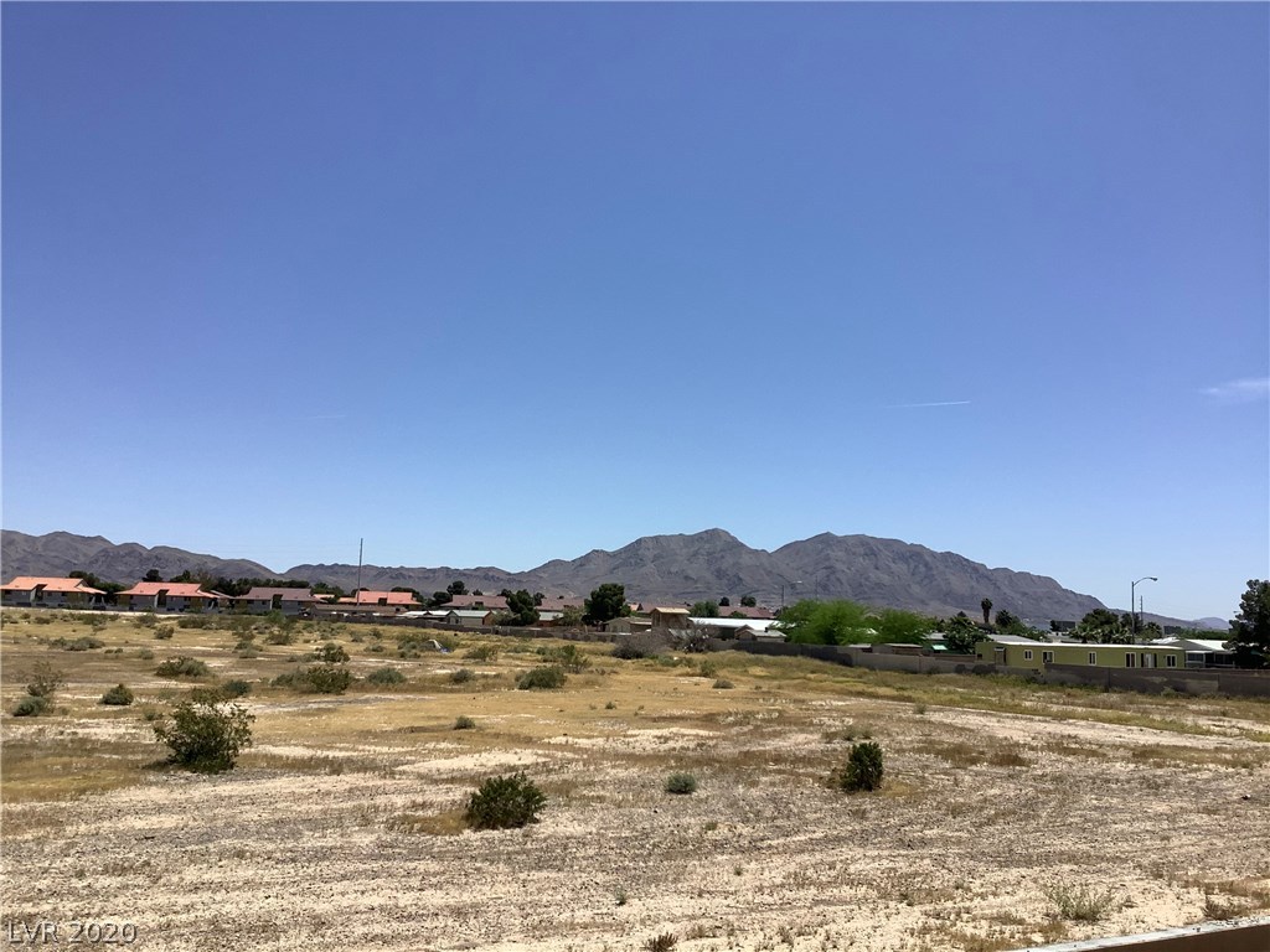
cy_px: 476
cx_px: 635
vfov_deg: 45.4
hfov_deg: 58.4
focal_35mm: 31
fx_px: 1137
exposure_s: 1/2632
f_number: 2.4
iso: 25
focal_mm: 3.3
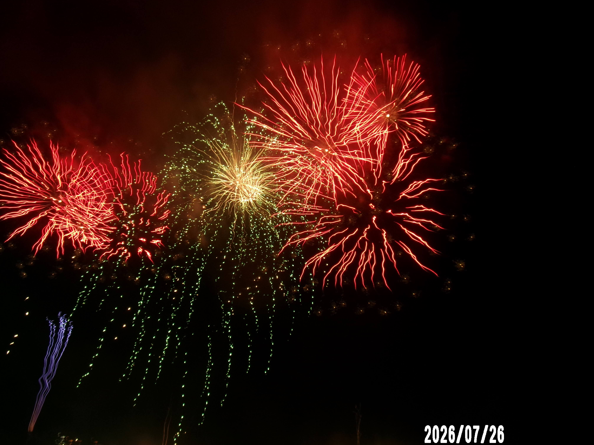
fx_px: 549
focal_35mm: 32
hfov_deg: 56.8
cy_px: 236
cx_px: 278
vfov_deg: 44.1
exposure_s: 4
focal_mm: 5.1
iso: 100
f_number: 10.8
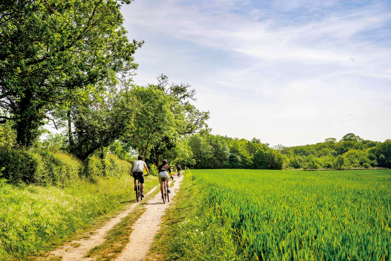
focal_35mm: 50
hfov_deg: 39.6
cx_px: 196
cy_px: 130
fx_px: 543
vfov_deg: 27.0
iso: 200
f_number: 4
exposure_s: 1/2500
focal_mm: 50
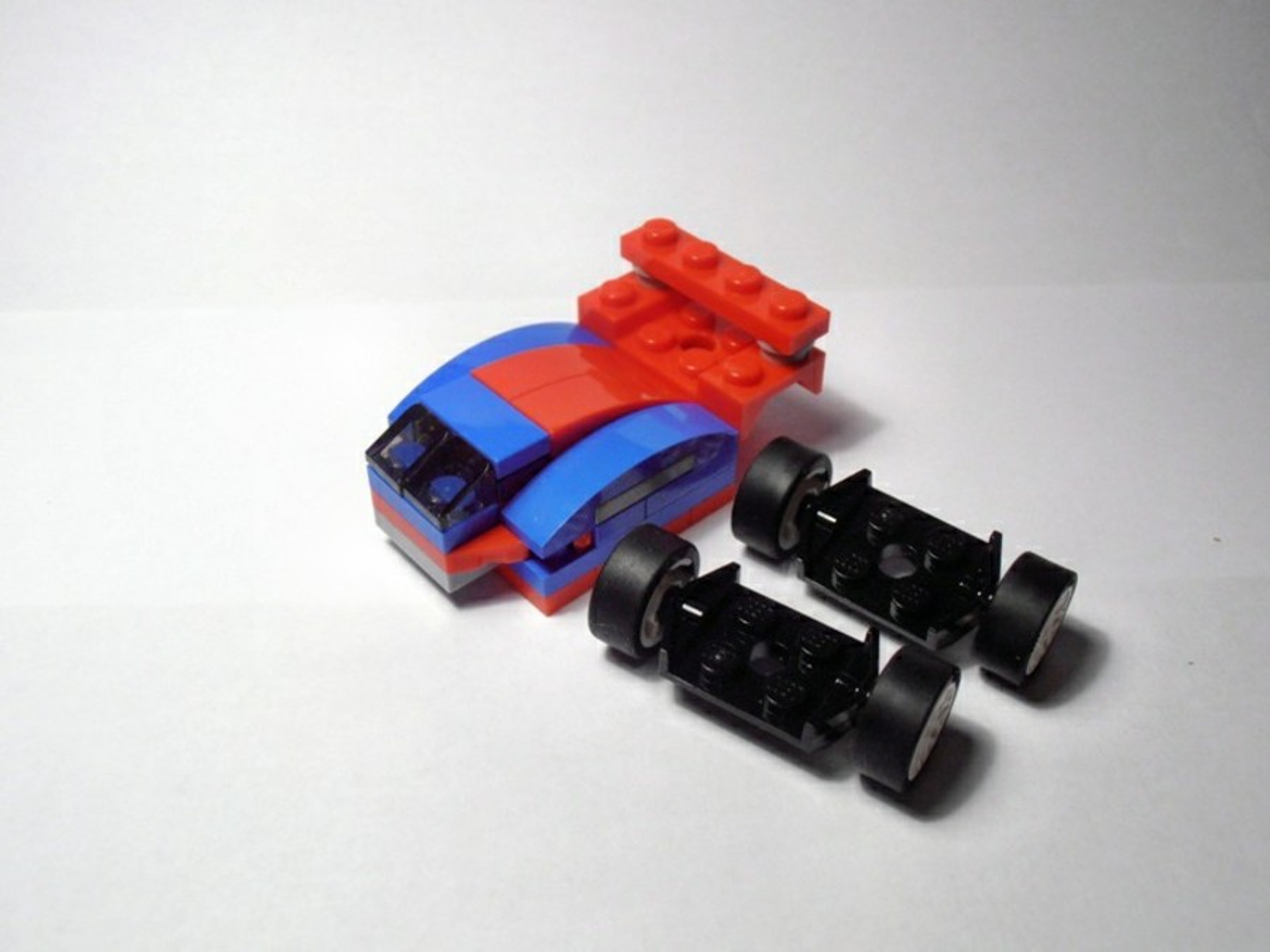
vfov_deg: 38.7
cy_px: 476
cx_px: 635
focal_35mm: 37
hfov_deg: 50.1
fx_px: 1357
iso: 80
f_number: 3.9
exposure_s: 1/60
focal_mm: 6.61
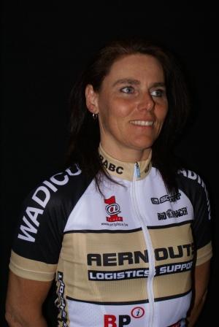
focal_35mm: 52
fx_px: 478
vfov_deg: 37.8
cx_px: 110
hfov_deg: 25.8
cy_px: 164
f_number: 5.6
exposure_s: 1/60
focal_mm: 35
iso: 400
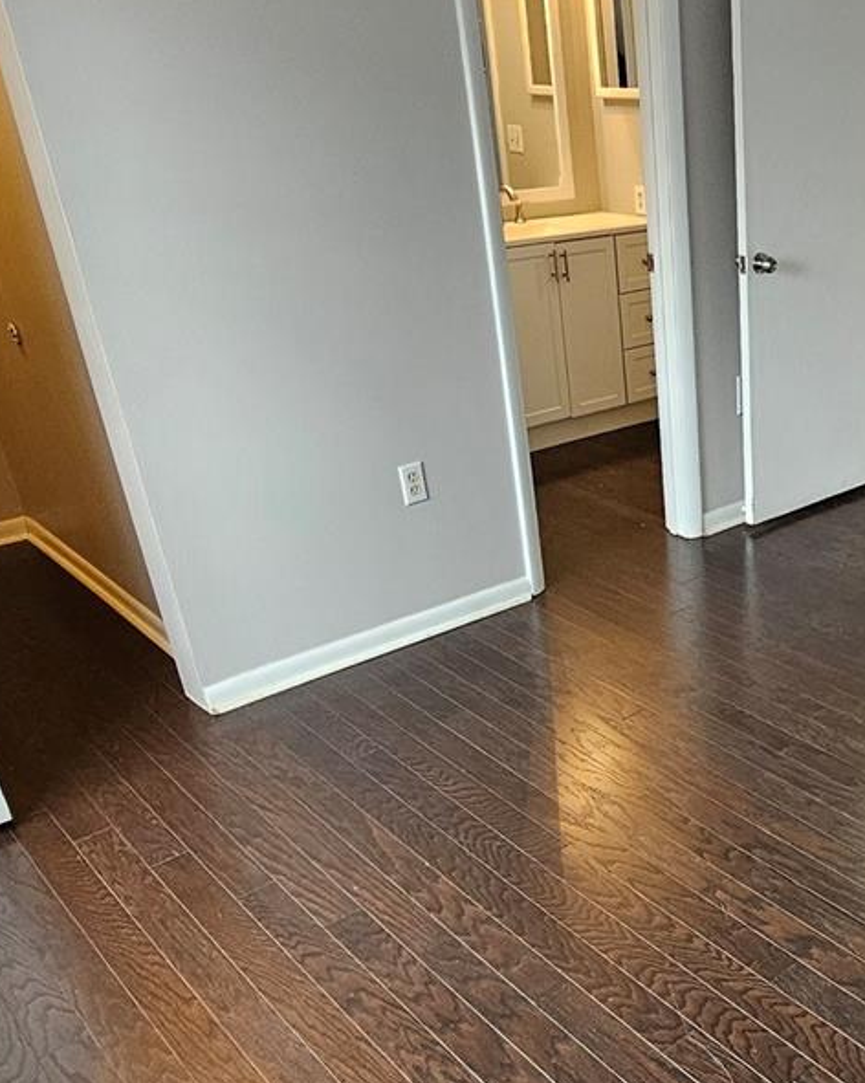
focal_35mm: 33
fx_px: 1057
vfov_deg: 53.6
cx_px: 794
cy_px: 682
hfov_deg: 40.8
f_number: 2.2
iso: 250
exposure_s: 1/60
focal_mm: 2.2
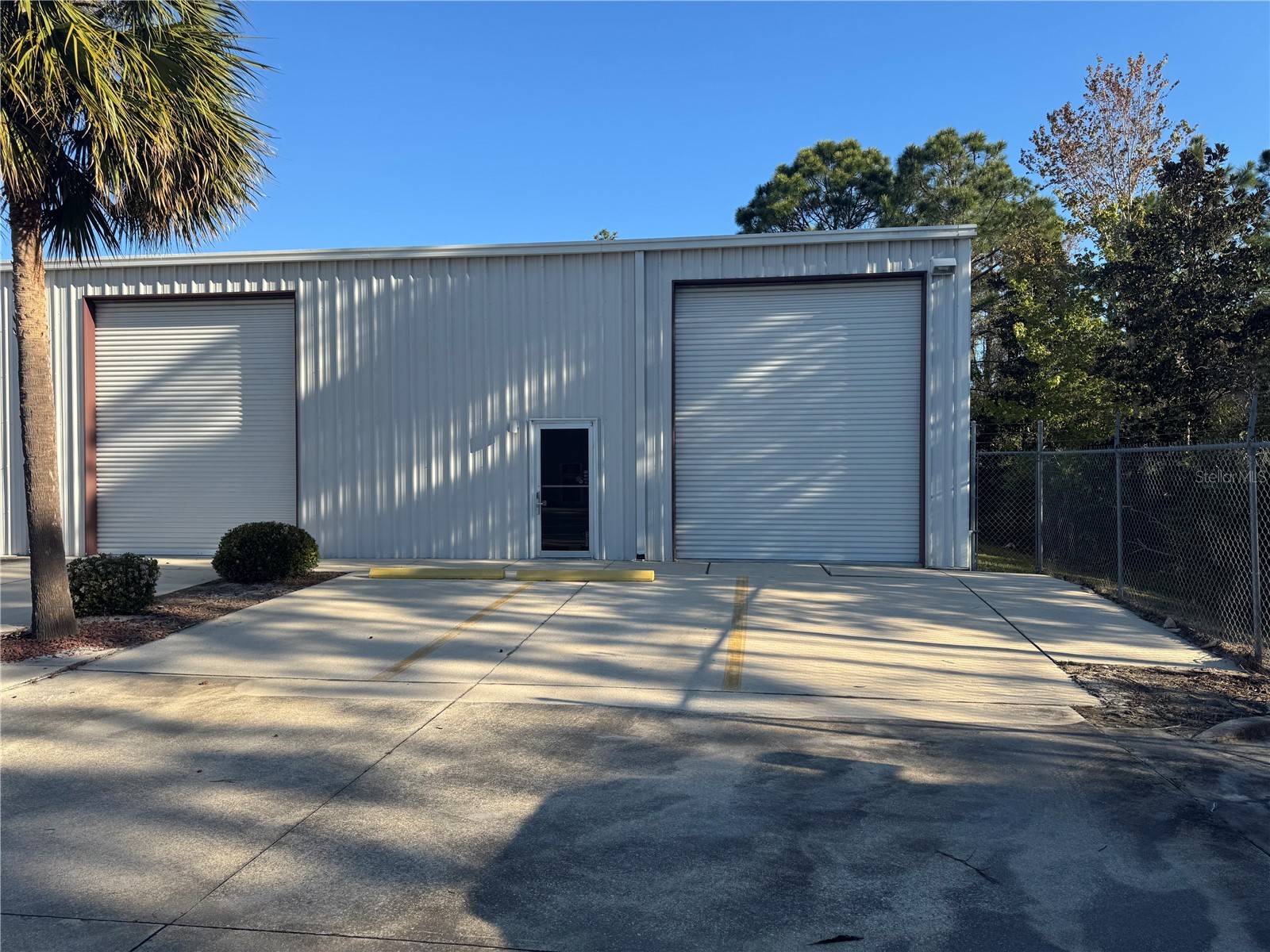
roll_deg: +0.2
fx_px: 881
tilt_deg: -0.8
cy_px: 476
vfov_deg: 56.8
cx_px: 635
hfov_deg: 71.6
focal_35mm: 24
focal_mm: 6.76
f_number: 1.78
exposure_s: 1/2604
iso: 80
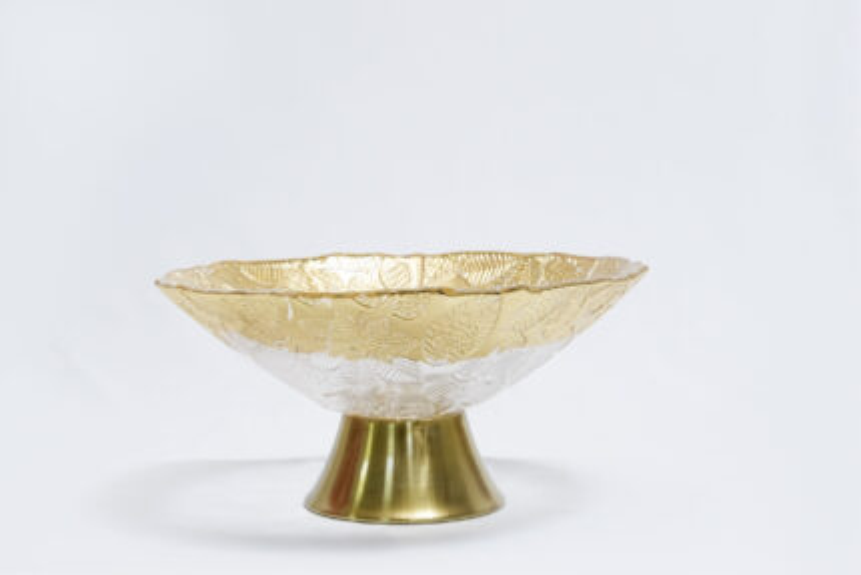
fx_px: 2512
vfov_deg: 13.1
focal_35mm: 105
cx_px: 430
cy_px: 288
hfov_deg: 19.4
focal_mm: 70
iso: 3200
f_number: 10
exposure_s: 1/125
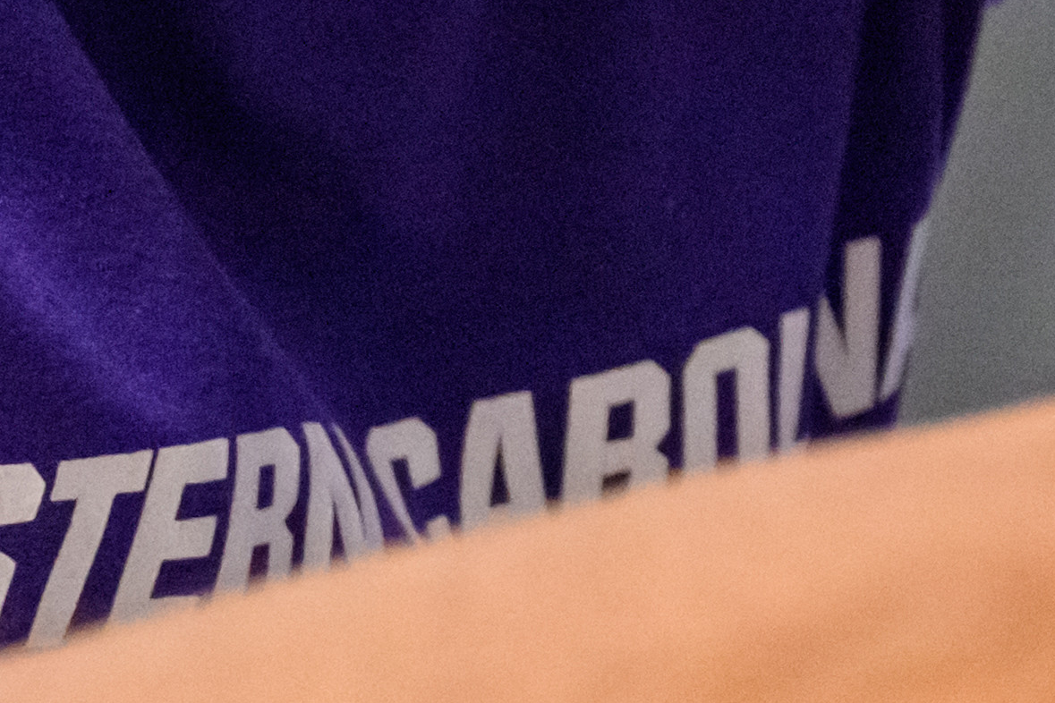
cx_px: 1954
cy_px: 3
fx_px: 7384
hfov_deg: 7.9
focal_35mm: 252
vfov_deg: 5.4
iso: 3200
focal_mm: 36
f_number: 4
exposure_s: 1/200
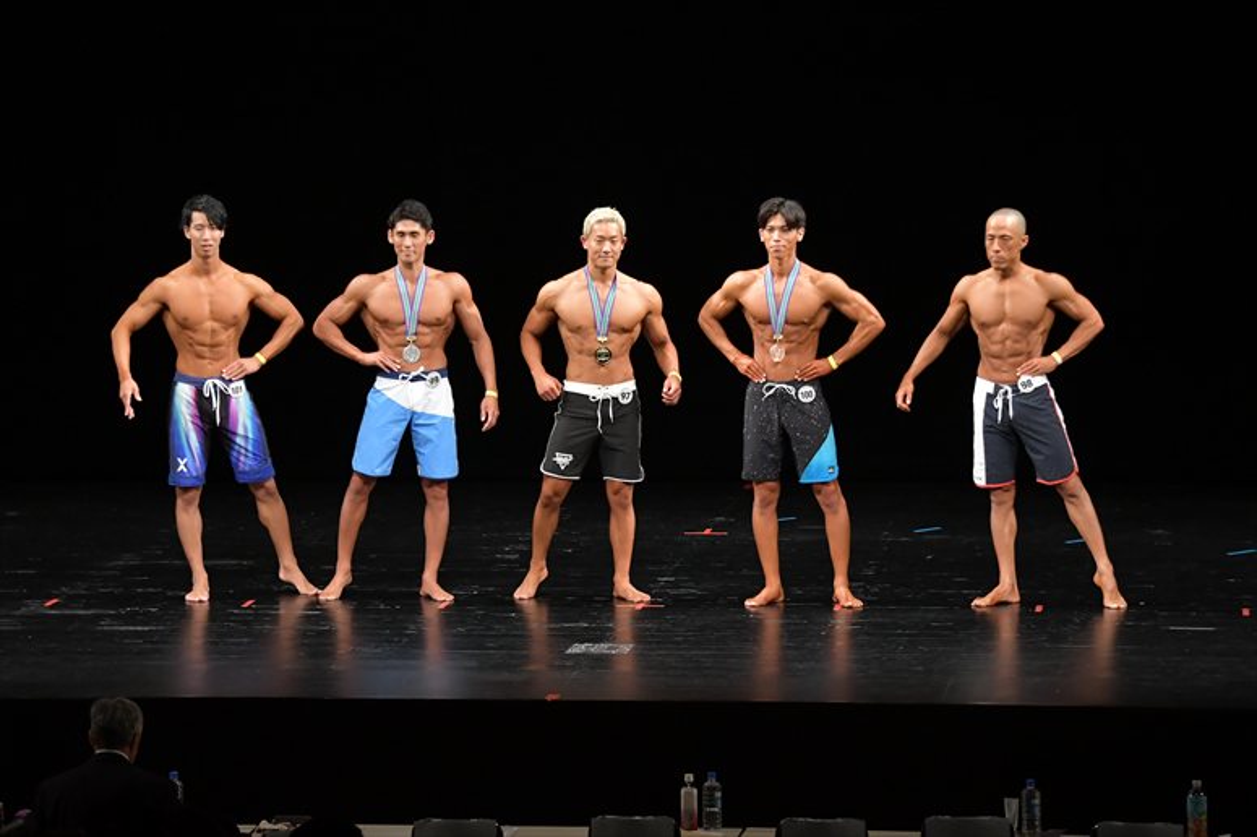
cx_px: 628
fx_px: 5130
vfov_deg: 9.3
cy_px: 418
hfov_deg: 14.0
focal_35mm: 147
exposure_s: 1/400
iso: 3200
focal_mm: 98
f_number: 5.6
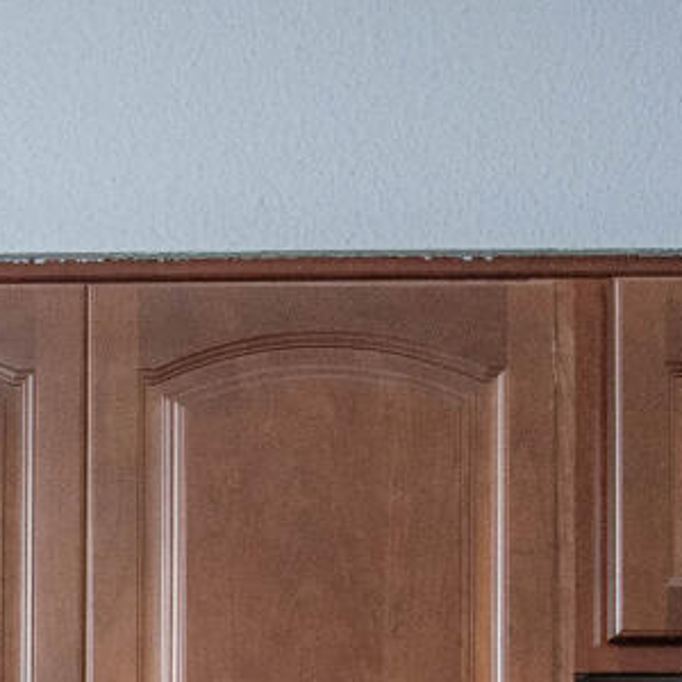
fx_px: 3031
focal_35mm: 136
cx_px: -875
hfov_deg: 11.1
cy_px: 1503
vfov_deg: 11.2
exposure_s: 1/100
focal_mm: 16
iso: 400
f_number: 9
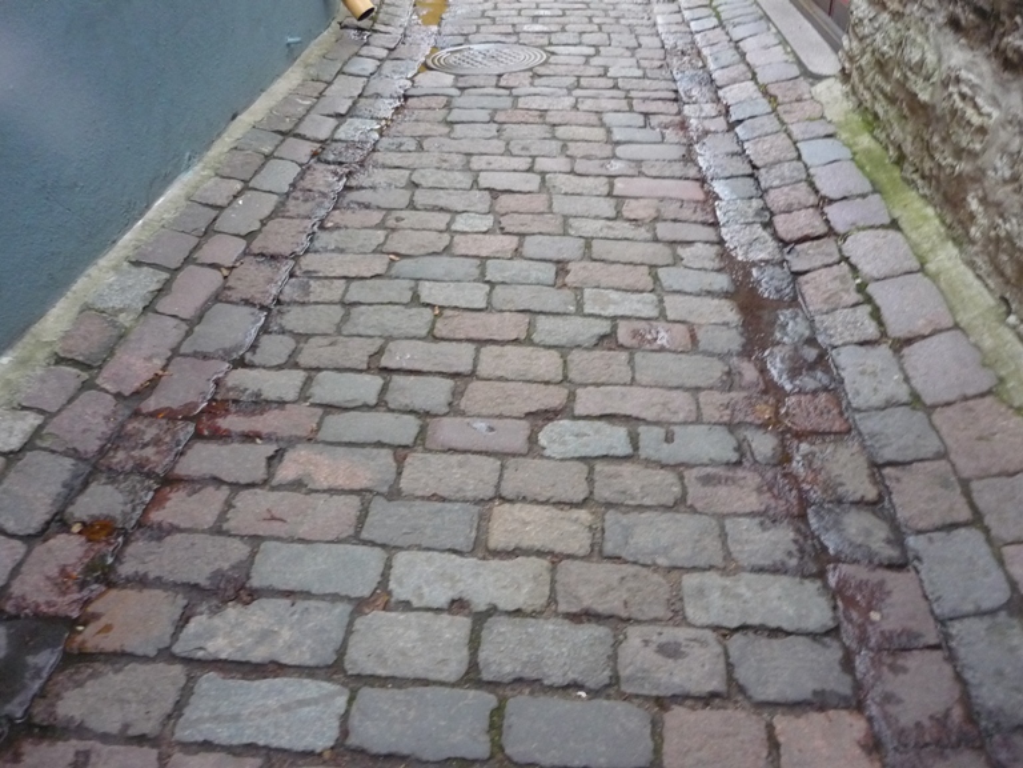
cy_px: 384
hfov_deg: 55.4
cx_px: 512
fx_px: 975
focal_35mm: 33
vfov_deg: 42.9
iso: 400
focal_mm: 5.5
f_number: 2.8
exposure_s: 1/10
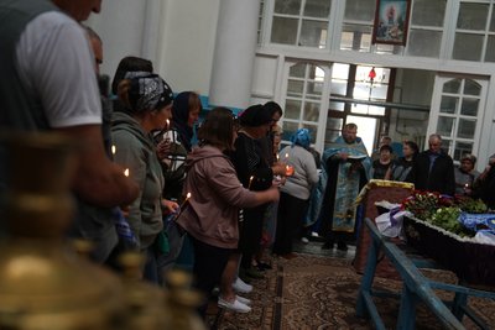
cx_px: 248
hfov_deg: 50.7
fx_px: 523
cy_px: 165
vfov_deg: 35.1
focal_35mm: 38
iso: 500
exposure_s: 1/50
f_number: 2.8
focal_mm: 38
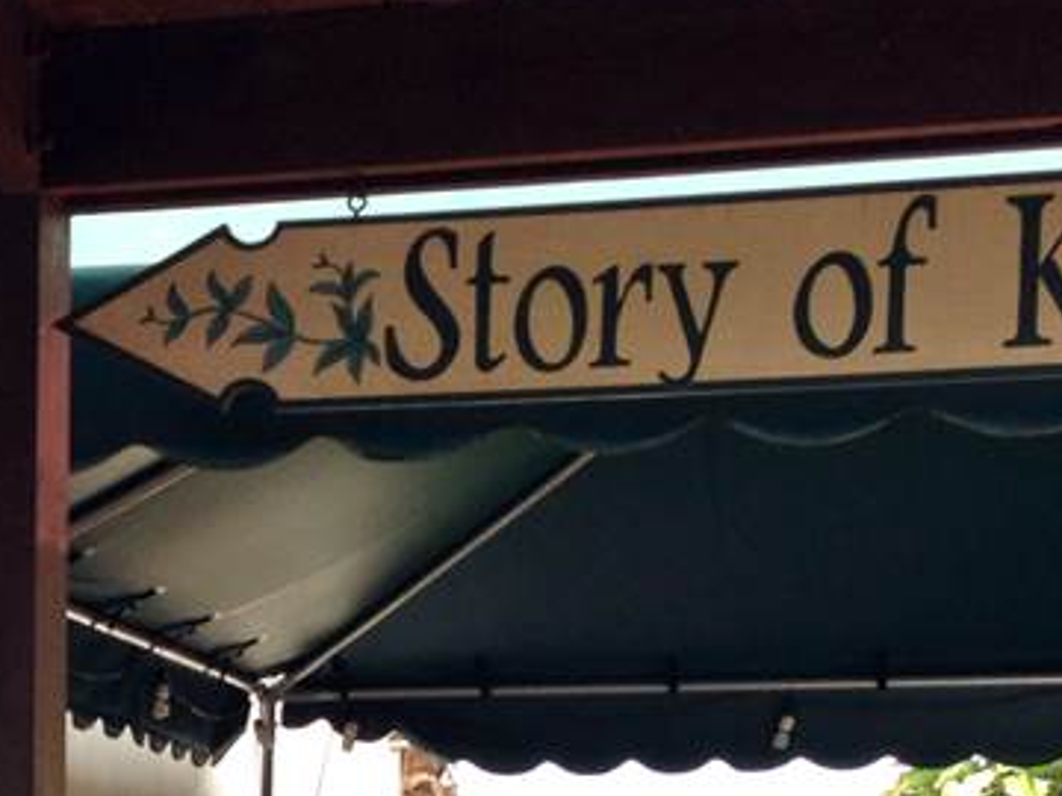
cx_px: -44
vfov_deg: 12.8
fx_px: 3375
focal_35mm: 110
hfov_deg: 17.4
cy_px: 1147
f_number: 2.4
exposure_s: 1/223
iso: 50
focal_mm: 4.12
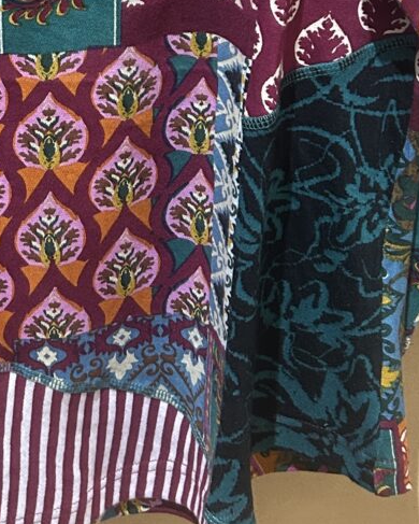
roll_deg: -0.8
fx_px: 1239
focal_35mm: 80
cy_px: -144
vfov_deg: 21.7
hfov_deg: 18.8
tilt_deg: -13.8
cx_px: 35
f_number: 1.5
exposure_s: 1/60
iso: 400
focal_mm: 5.7
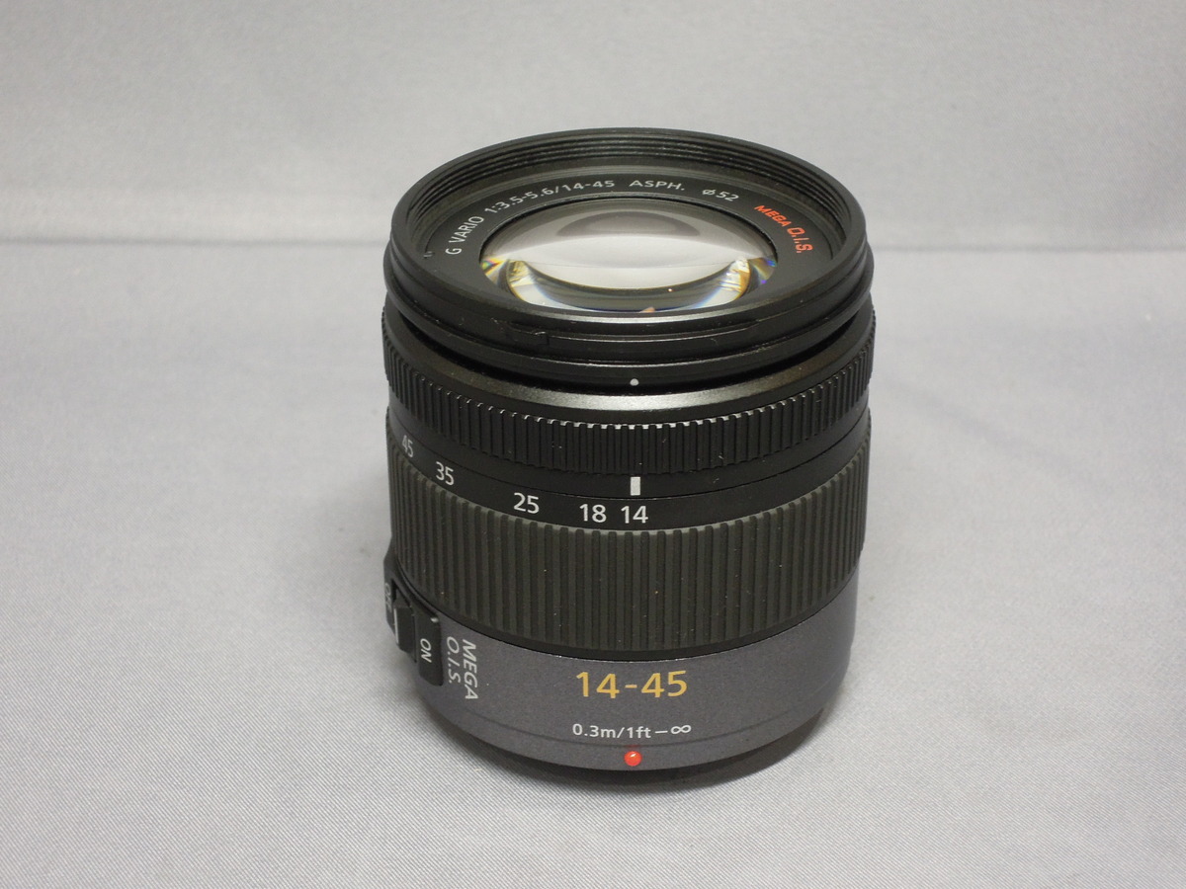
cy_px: 444
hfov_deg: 23.0
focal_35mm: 85
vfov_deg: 17.4
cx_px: 593
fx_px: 2912
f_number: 4.5
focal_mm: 15.2
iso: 400
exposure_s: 1/25
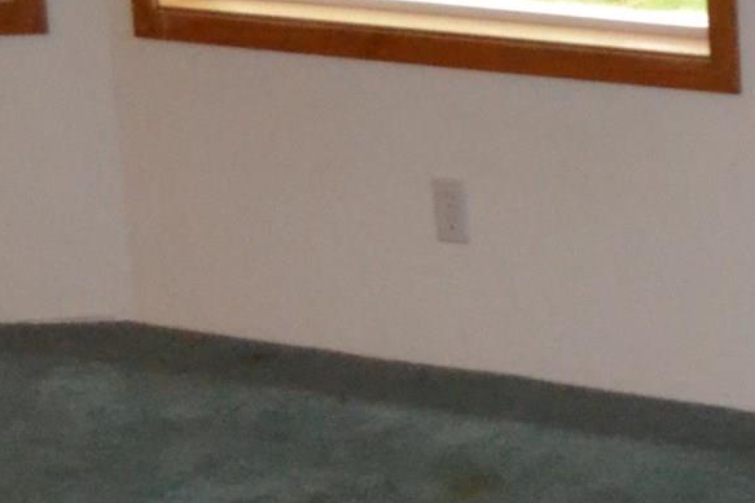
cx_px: 1318
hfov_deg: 11.1
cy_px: -159
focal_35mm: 174
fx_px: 3647
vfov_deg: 7.8
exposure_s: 1/60
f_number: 3.8
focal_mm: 22
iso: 2500
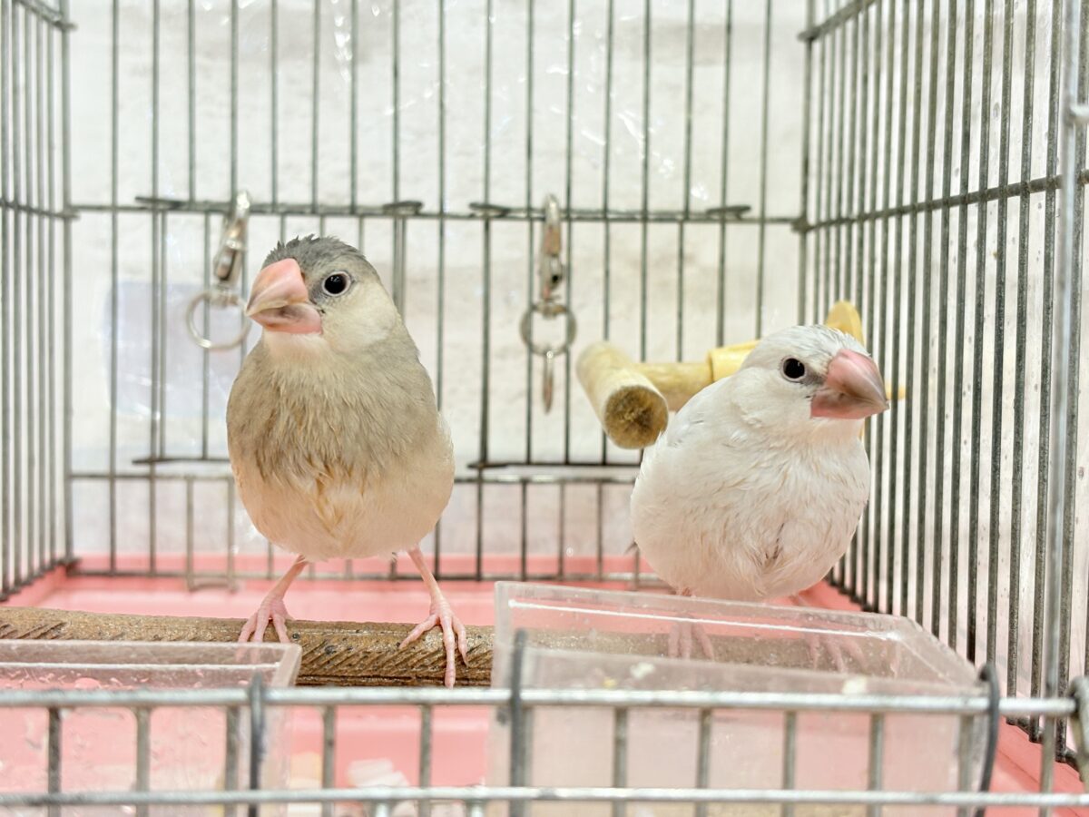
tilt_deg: -3.6
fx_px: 1636
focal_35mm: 52
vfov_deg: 28.0
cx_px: 544
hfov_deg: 36.8
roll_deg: -0.5
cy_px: 408
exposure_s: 1/50
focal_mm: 5.96
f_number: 1.6
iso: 64
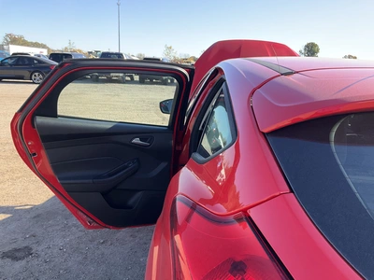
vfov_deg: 48.2
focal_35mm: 29
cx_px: 187
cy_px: 140
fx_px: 313
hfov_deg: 61.7
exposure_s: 1/495
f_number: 1.8
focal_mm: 3
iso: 25
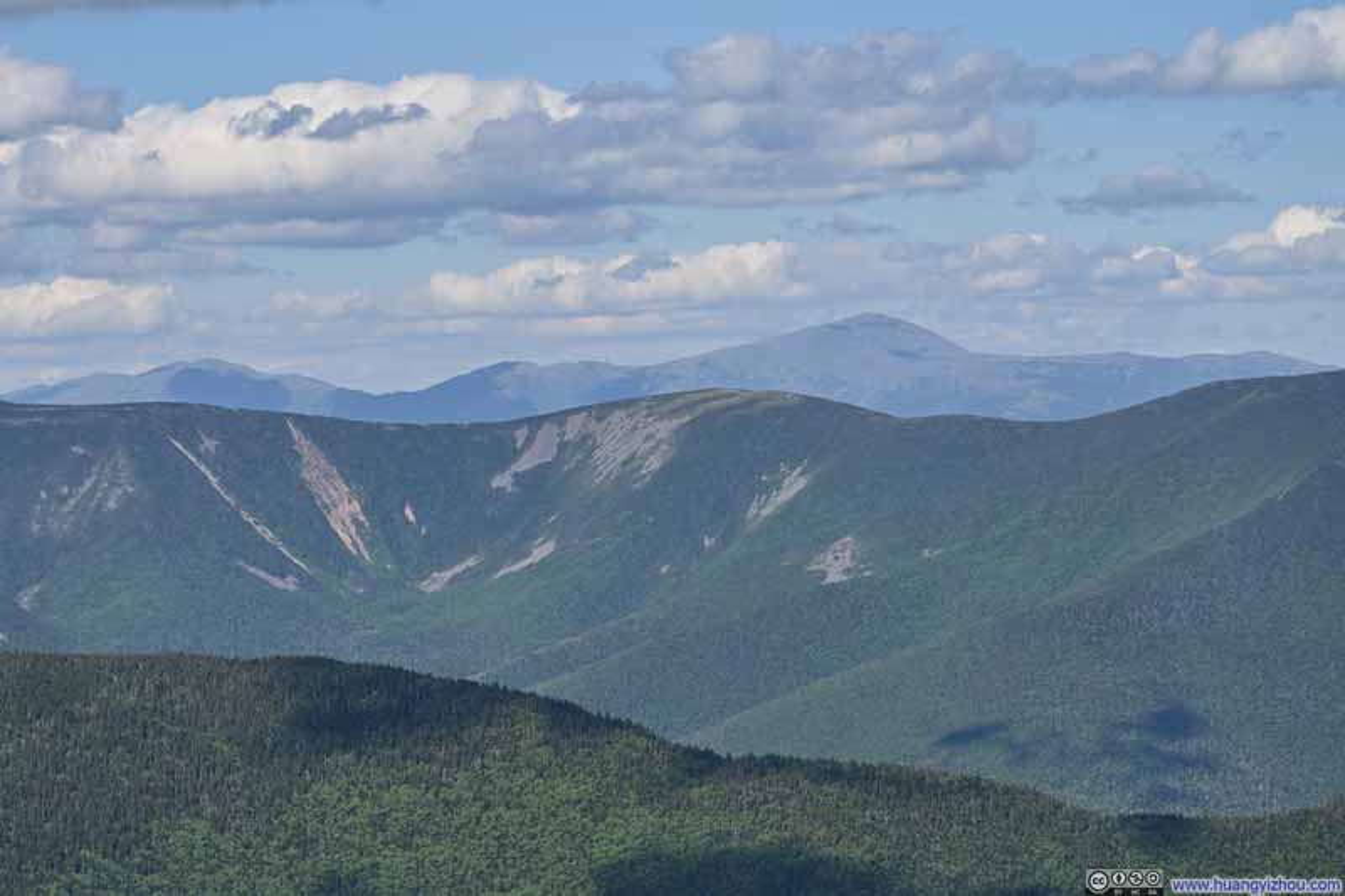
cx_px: 672
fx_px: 4482
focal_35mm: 120
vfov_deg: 11.4
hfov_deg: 17.1
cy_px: 448
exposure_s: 1/1000
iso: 64
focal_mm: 120
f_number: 5.6
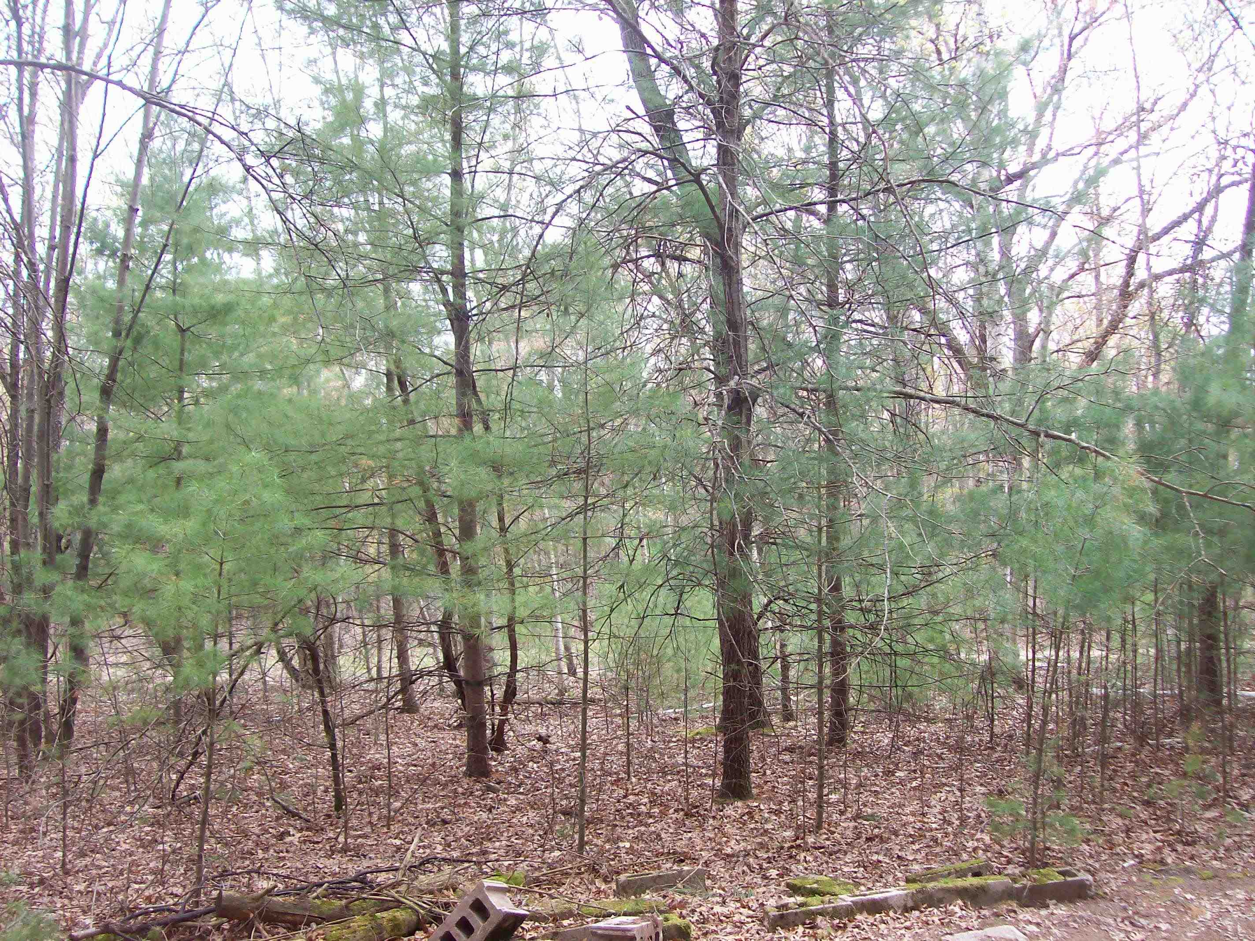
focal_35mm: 36
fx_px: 1305
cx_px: 628
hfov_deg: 51.4
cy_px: 470
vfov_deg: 39.6
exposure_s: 1/102
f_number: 2.7
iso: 80
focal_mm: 6
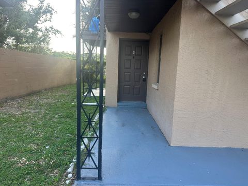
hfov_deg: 69.4
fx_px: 179
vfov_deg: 54.9
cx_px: 121
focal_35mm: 25
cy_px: 94
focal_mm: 6.86
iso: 80
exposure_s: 1/235
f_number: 1.78
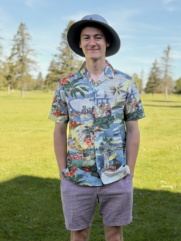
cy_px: 120
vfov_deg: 39.7
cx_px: 90
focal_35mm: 48
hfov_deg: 30.3
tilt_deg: -3.8
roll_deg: -2.2
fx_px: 335
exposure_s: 1/2976
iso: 64
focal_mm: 6.76
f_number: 1.78
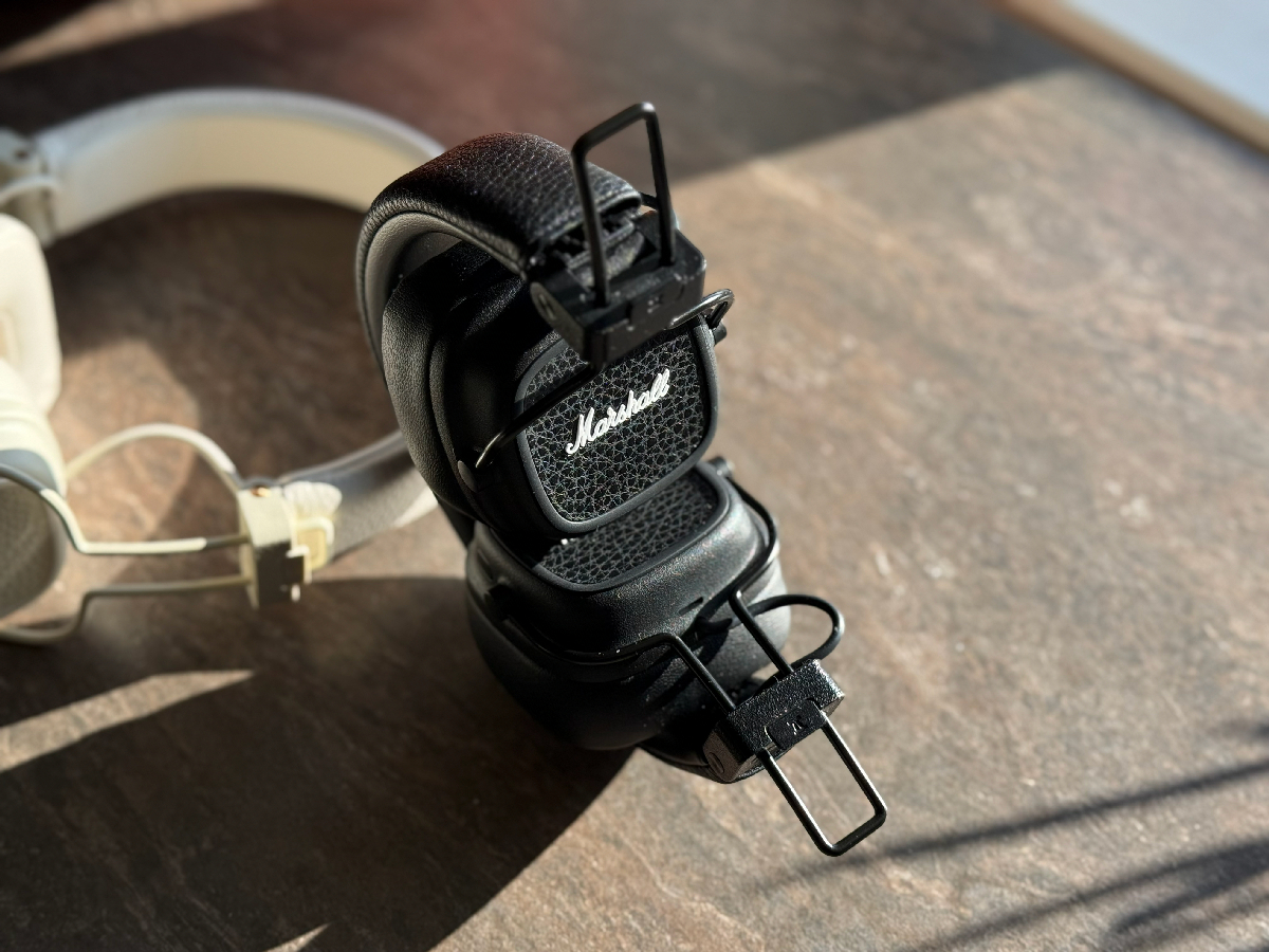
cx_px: 634
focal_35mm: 48
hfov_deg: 39.7
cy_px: 476
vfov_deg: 30.3
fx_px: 1760
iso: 64
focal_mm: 6.76
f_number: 1.78
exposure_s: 1/1055
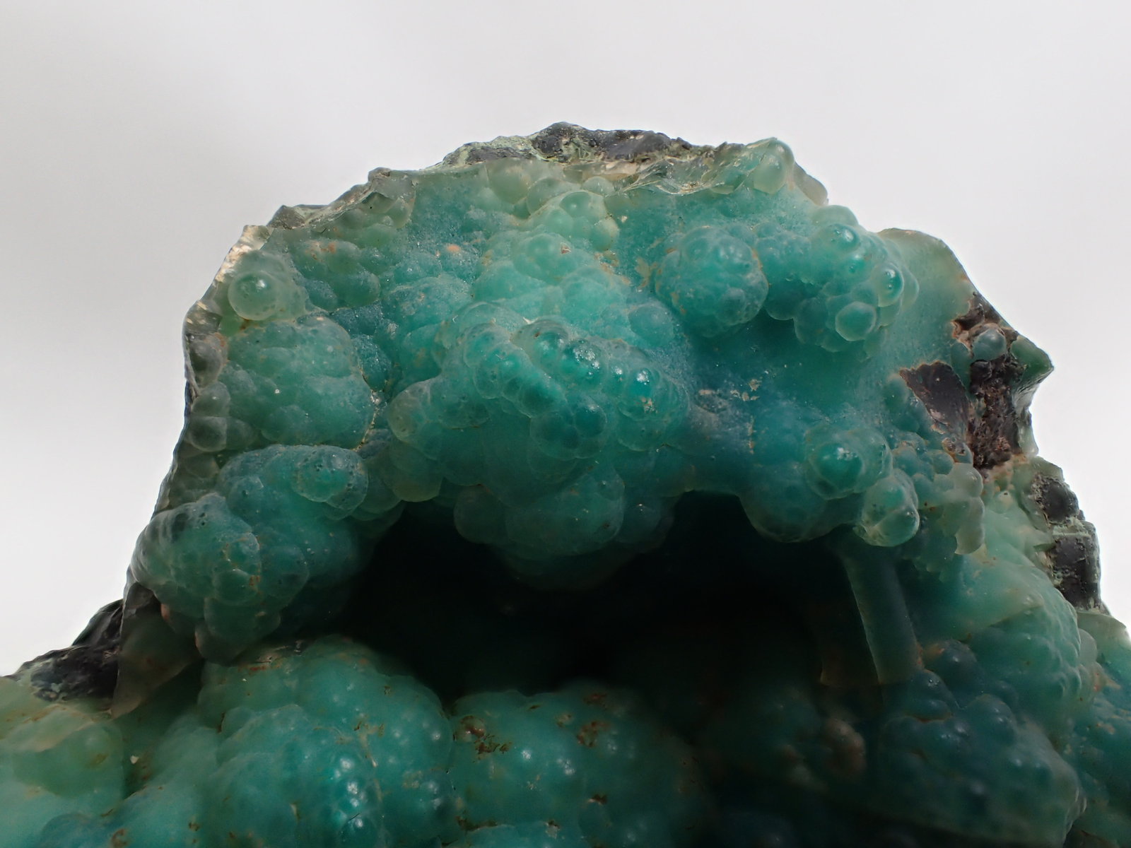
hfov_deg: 60.0
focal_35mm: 30
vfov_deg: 46.8
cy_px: 424
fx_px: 980
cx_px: 566
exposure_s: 1/125
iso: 125
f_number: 3.2
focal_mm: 5.5
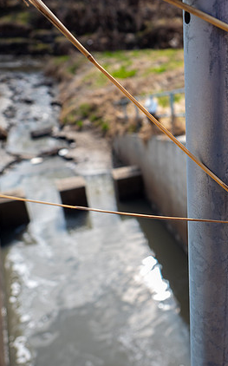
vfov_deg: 55.4
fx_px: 349
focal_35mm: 35
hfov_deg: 32.6
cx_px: 239
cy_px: 184
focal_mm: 12
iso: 64
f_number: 2.8
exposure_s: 1/320
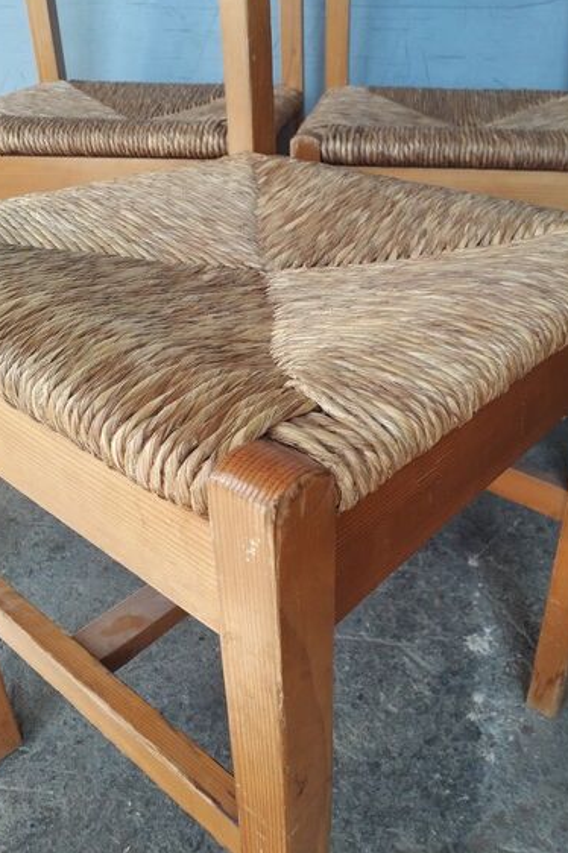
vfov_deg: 61.9
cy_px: 411
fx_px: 711
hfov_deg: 43.5
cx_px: 322
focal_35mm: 30
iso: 40
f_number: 1.9
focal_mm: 3.6
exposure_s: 1/103
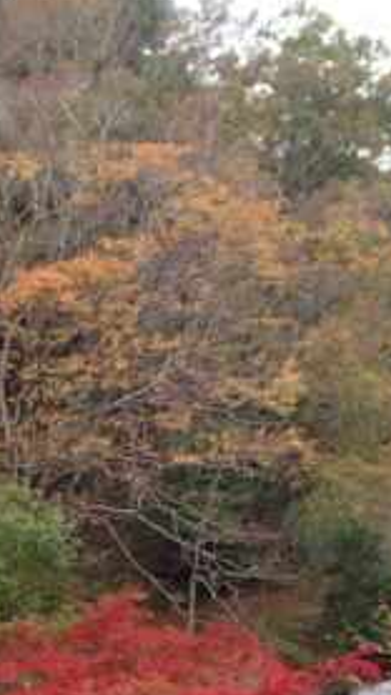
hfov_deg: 15.5
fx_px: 1436
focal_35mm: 78
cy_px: 483
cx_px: 153
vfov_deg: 27.0
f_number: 3.2
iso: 100
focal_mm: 5.87
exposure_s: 1/100
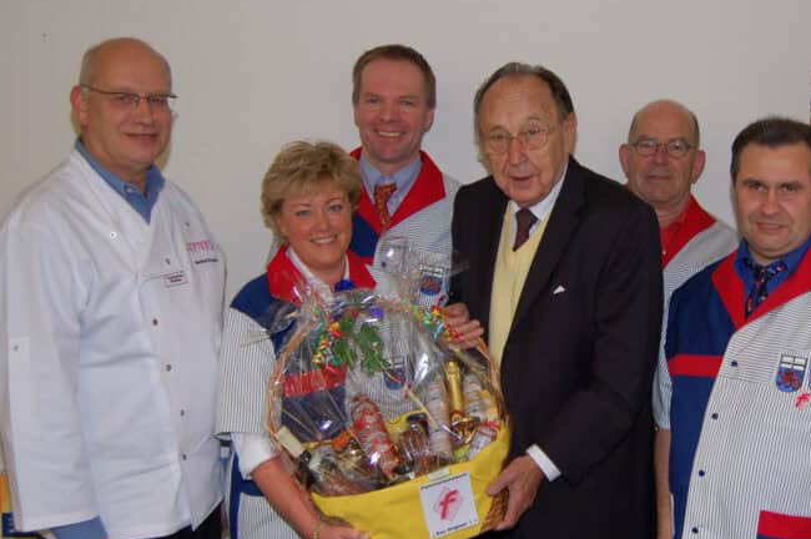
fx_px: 1170
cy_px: 318
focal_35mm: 52
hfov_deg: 37.6
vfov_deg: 25.9
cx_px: 569
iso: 400
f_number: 4
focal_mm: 22
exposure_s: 1/60
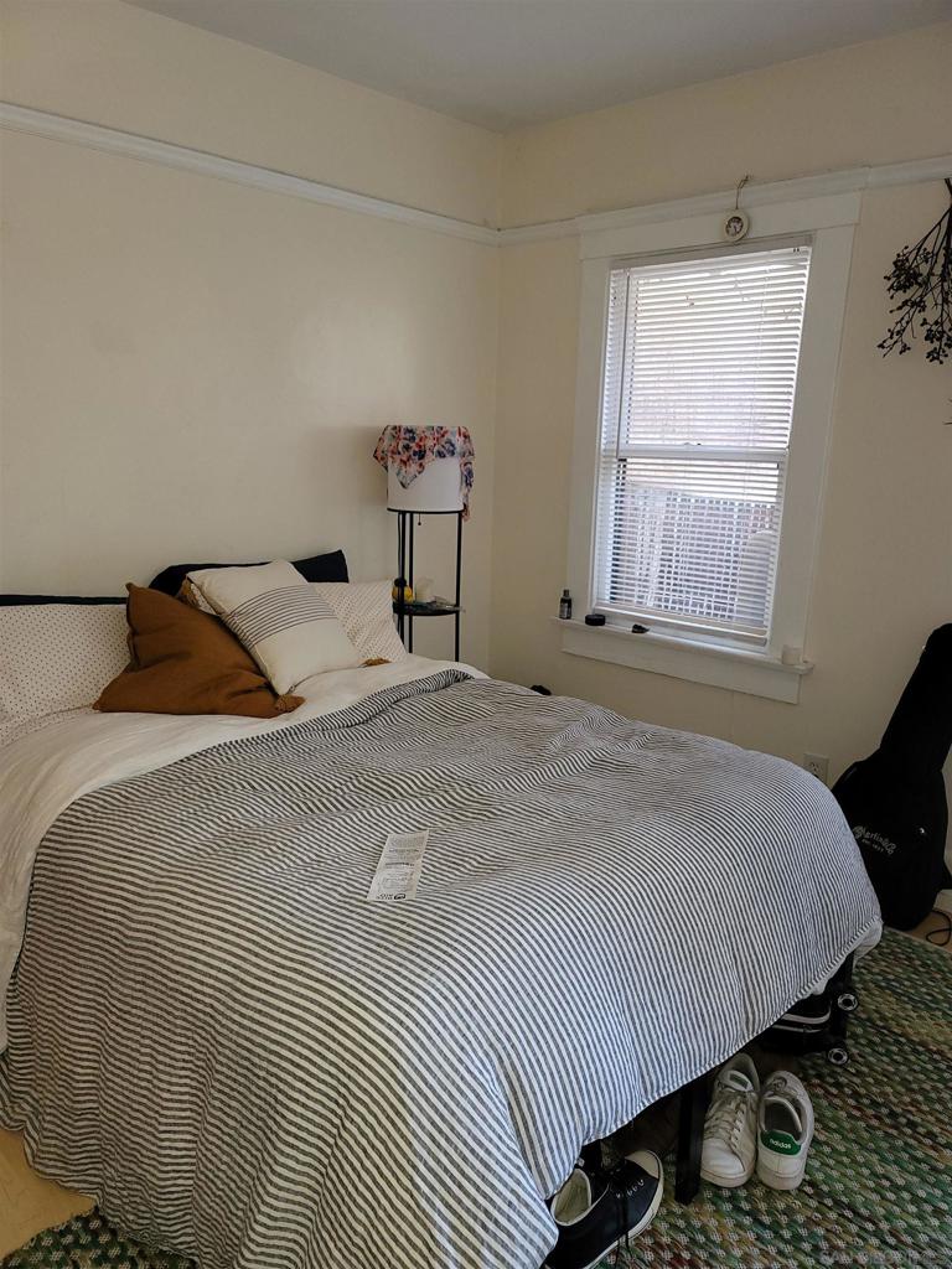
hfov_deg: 54.9
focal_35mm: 25
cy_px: 634
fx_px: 917
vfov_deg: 69.4
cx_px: 476
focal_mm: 7
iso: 160
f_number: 1.8
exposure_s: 1/24
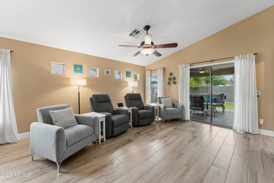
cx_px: 137
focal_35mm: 14
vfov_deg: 81.2
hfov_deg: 104.3
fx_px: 107
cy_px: 92
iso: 320
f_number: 9
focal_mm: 14
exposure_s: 1/13
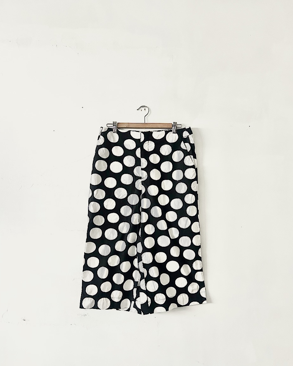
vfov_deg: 62.2
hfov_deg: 51.5
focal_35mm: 28
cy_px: 192
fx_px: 304
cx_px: 147
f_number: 1.5
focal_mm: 5.7
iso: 400
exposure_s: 1/60
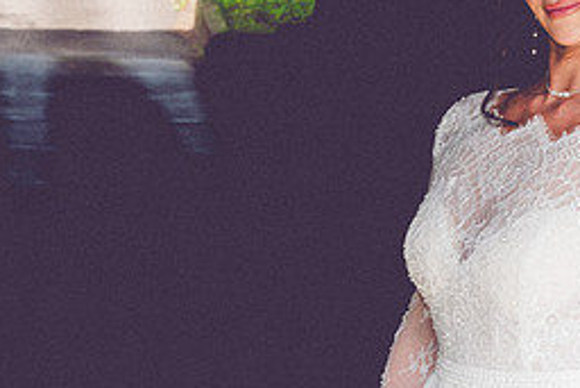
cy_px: 139
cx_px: 471
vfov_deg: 7.4
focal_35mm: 187
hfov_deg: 11.0
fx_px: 3014
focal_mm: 78
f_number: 9
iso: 500
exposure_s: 1/125
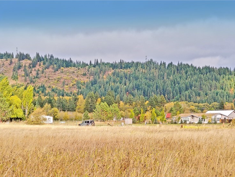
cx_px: 112
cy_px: 123
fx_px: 475
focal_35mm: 70
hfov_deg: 27.8
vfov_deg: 20.9
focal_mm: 5.88
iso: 50
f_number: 2.4
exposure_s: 1/340
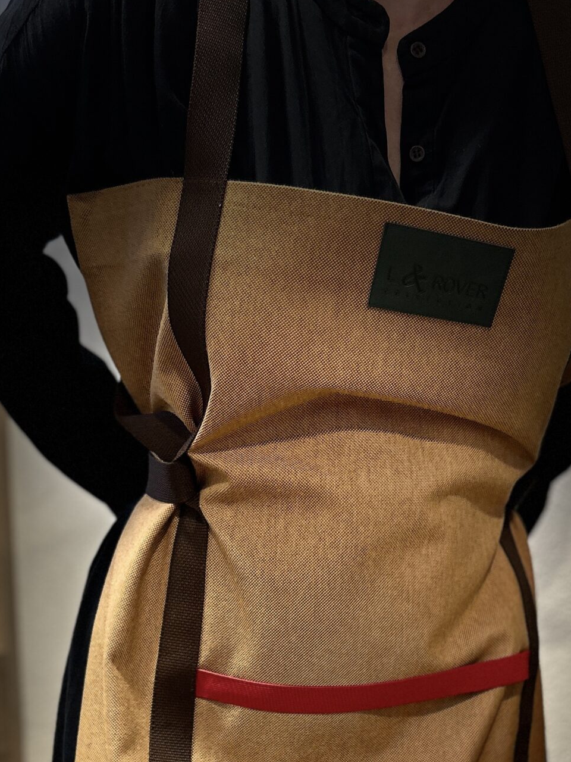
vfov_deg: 34.6
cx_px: 303
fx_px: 1144
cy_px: 698
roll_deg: +1.0
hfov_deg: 28.0
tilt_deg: -7.2
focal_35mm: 52
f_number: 1.5
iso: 100
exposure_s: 1/50
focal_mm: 5.7
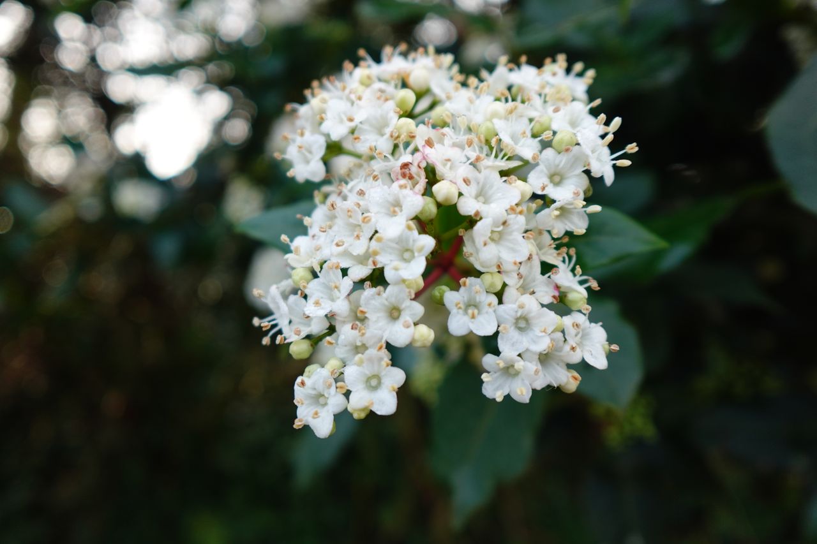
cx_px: 408
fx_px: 454
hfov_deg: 84.0
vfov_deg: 61.9
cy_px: 272
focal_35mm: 20
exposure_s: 1/400
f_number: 2
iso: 125
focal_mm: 7.6
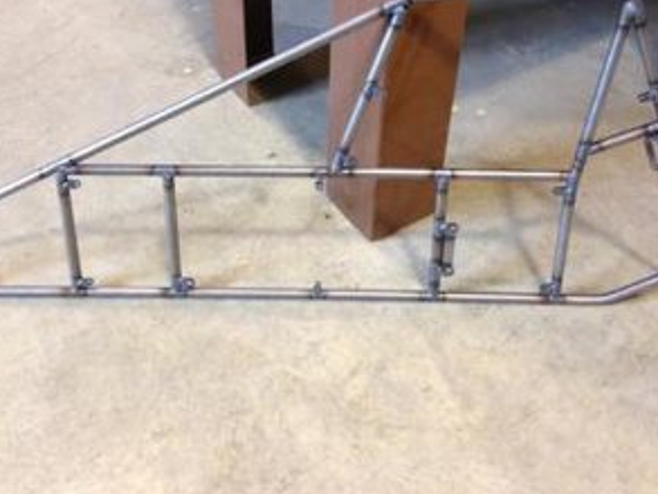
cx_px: 326
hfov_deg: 42.1
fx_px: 856
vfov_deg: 32.0
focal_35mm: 45
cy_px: 173
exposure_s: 1/20
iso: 200
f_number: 2.4
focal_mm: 4.12
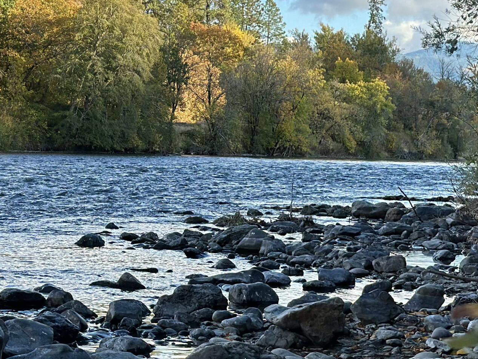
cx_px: 167
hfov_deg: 17.2
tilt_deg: -0.6
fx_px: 1574
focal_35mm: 114
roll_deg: -1.8
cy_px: 143
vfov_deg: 13.0
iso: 80
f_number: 1.78
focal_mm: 6.86
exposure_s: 1/1258
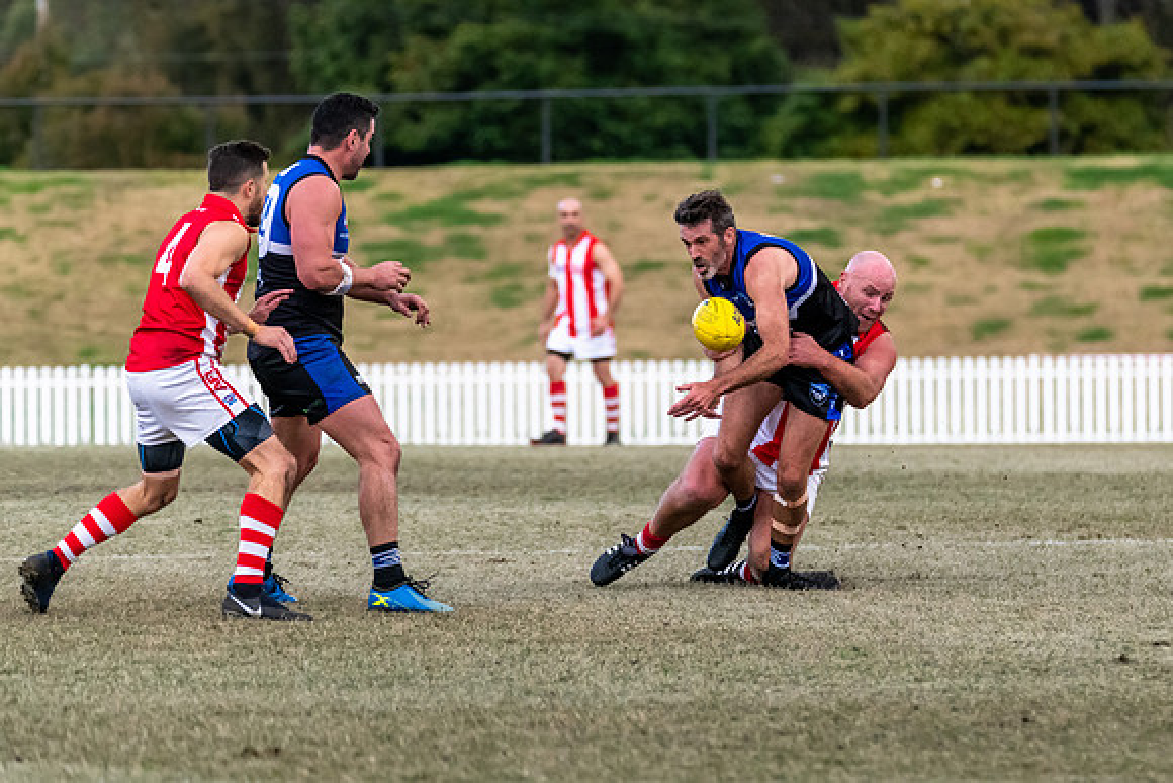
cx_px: 812
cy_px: 365
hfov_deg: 4.9
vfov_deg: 3.3
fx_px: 13598
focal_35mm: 417
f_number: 5.6
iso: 2500
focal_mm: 300
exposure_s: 1/1600
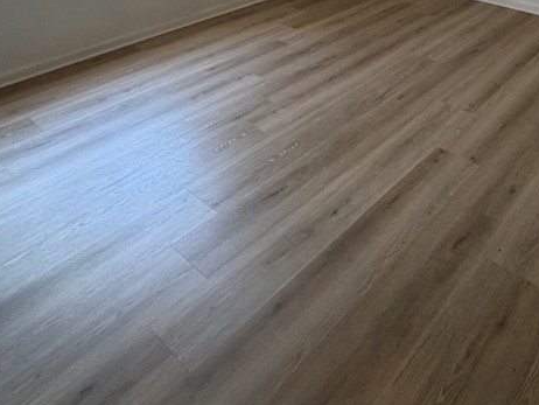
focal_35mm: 31
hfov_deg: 53.9
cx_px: 441
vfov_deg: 39.0
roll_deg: -0.4
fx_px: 483
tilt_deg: -17.7
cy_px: -20
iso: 200
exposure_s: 1/60
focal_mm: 2.22
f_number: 2.2
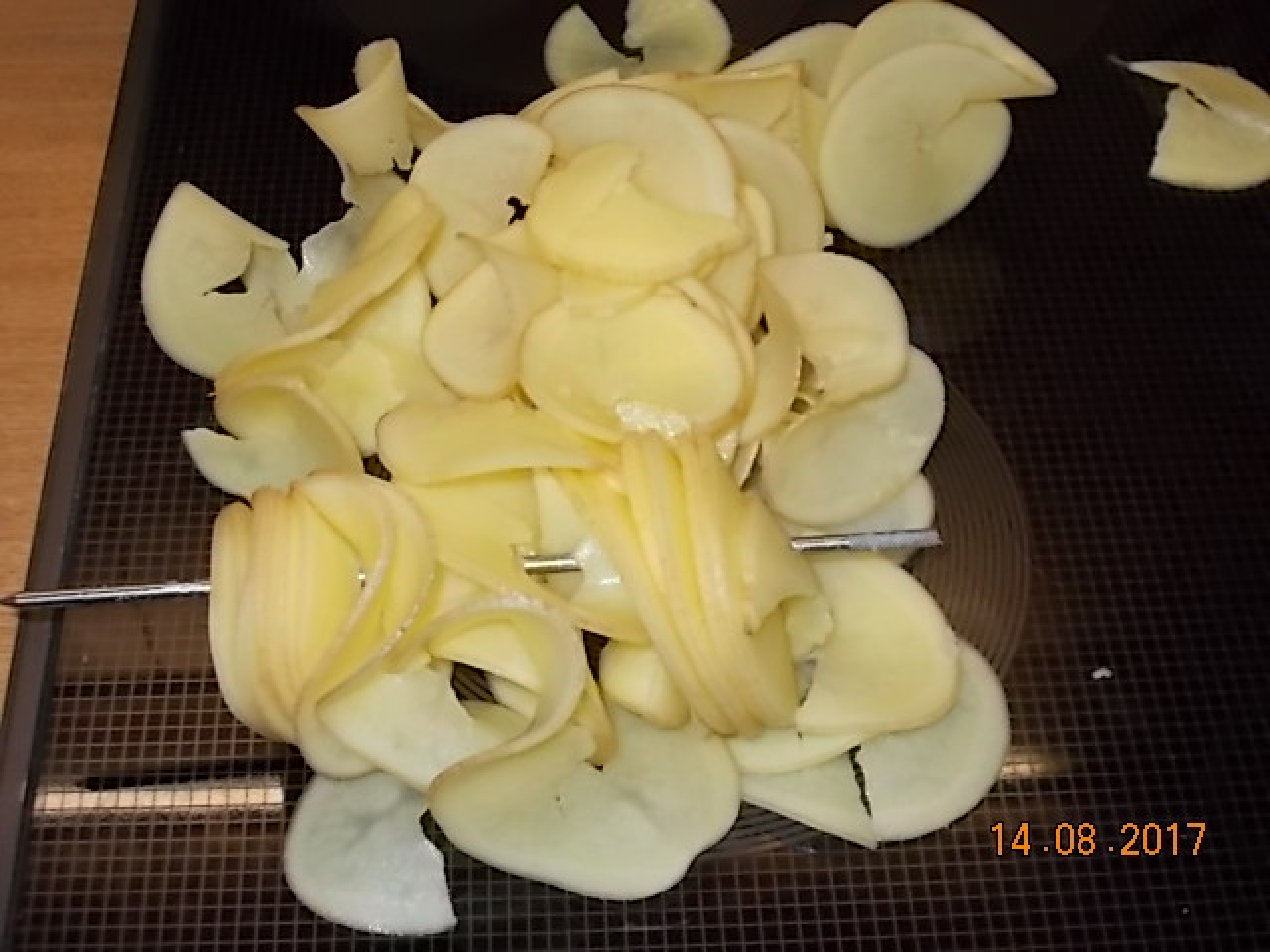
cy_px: 476
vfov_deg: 29.1
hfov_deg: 38.2
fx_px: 1834
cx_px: 635
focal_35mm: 50
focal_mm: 9
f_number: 4.5
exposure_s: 1/30
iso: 200
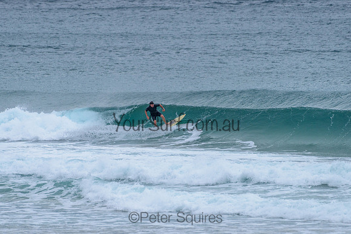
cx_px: 171
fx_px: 5979
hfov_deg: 3.4
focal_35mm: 613
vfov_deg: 2.2
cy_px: 114
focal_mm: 500
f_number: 5.6
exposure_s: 1/2000
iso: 500
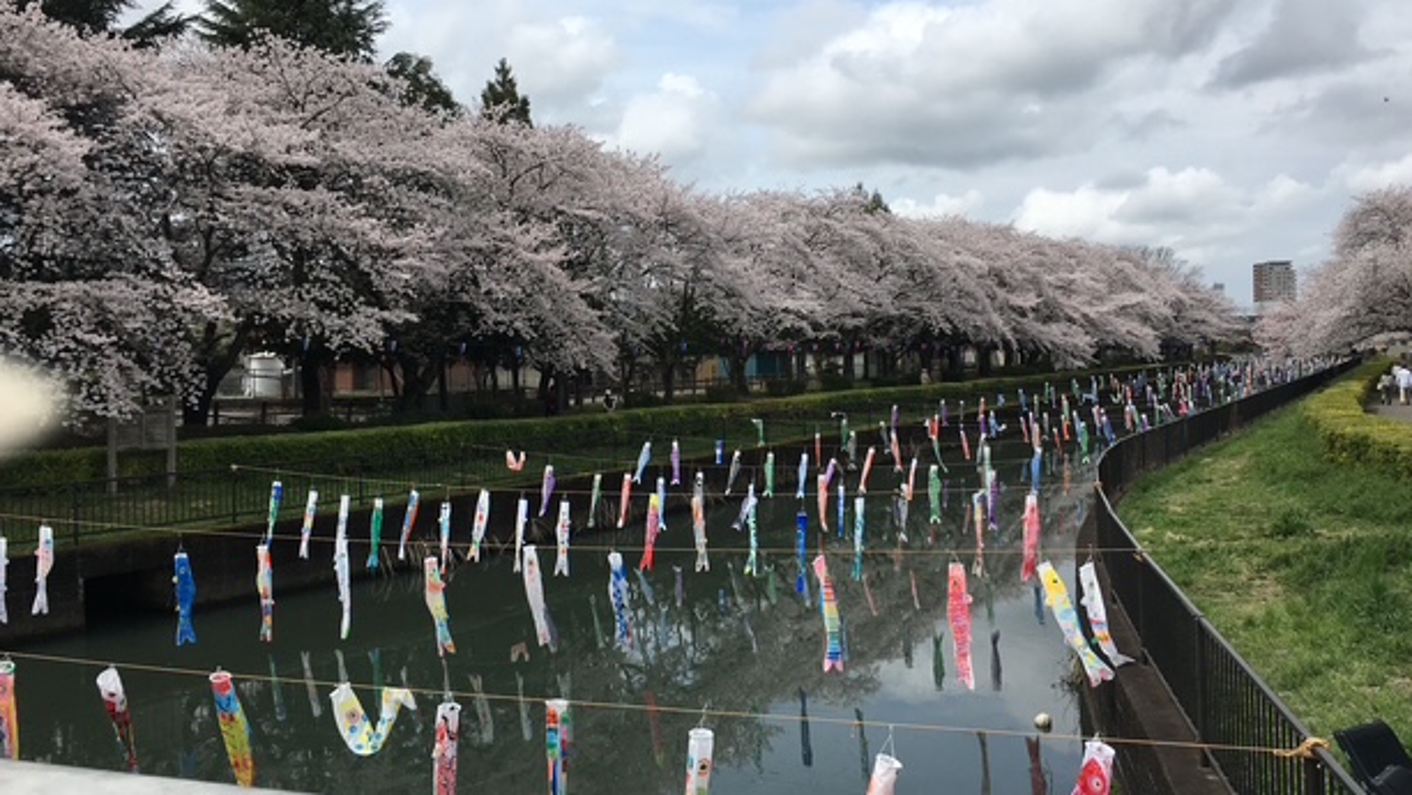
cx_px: 714
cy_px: 371
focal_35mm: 33
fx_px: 1236
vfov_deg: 35.6
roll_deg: +0.6
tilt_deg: +0.1
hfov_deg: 59.5
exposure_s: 1/2198
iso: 25
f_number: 2.2
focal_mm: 4.15
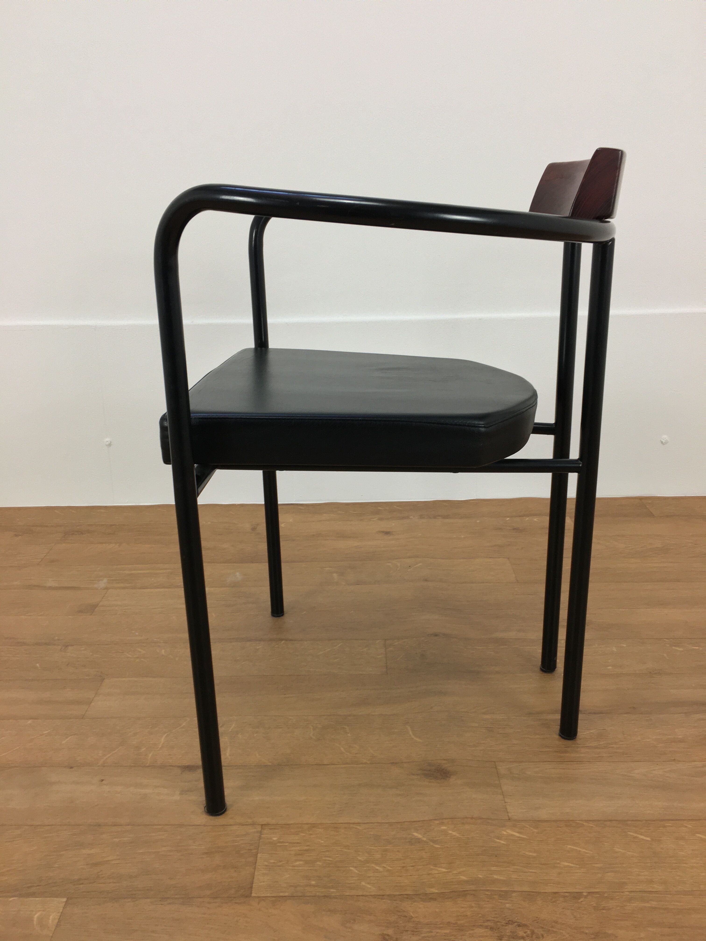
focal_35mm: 29
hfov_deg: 48.2
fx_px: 789
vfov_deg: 61.7
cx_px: 353
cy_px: 470
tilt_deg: -17.8
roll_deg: +1.0
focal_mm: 4.15
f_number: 2.2
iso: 50
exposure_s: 1/33
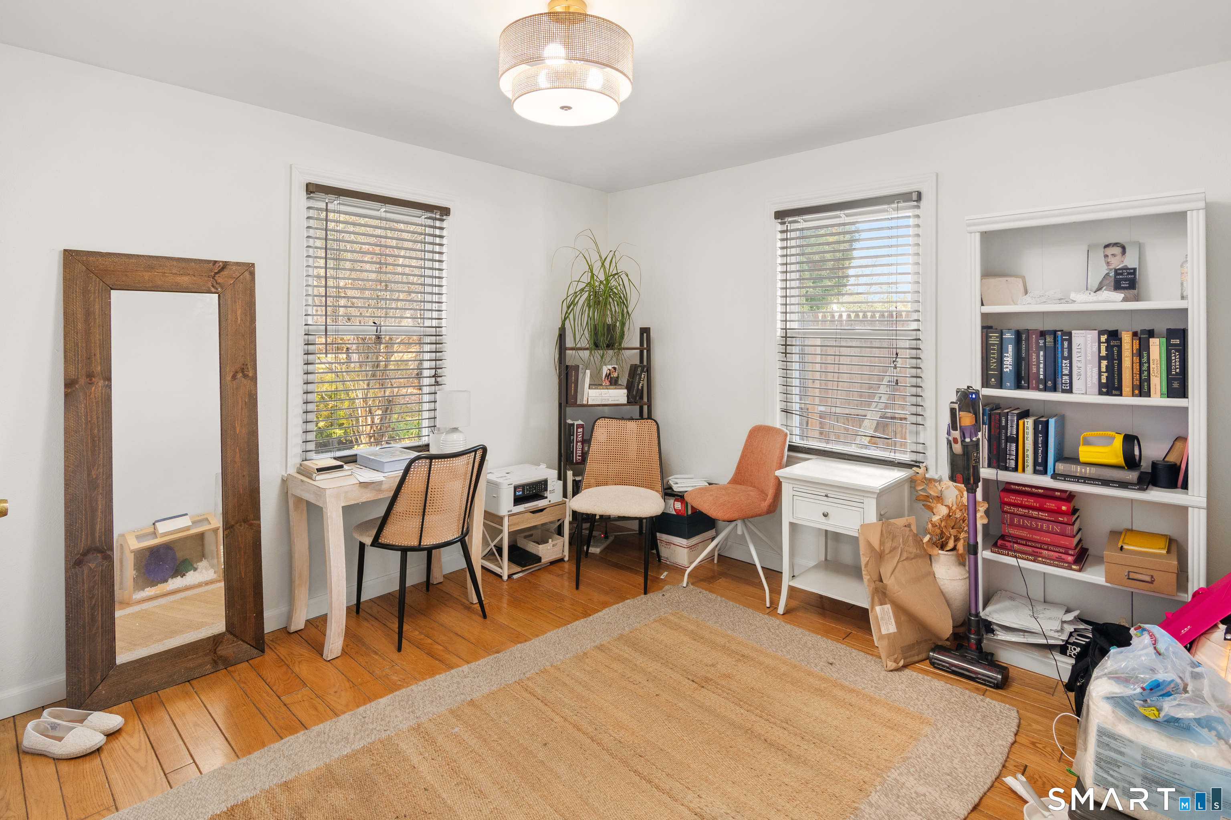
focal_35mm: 16
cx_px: 616
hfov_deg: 96.7
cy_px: 410
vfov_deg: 73.7
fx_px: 547
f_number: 8
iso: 100
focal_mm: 11
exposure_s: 1.3
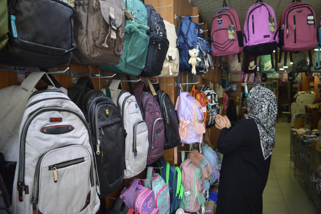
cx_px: 160
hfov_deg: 67.4
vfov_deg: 47.9
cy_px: 107
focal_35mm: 27
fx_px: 241
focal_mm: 18
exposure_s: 1/50
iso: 400
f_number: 3.5
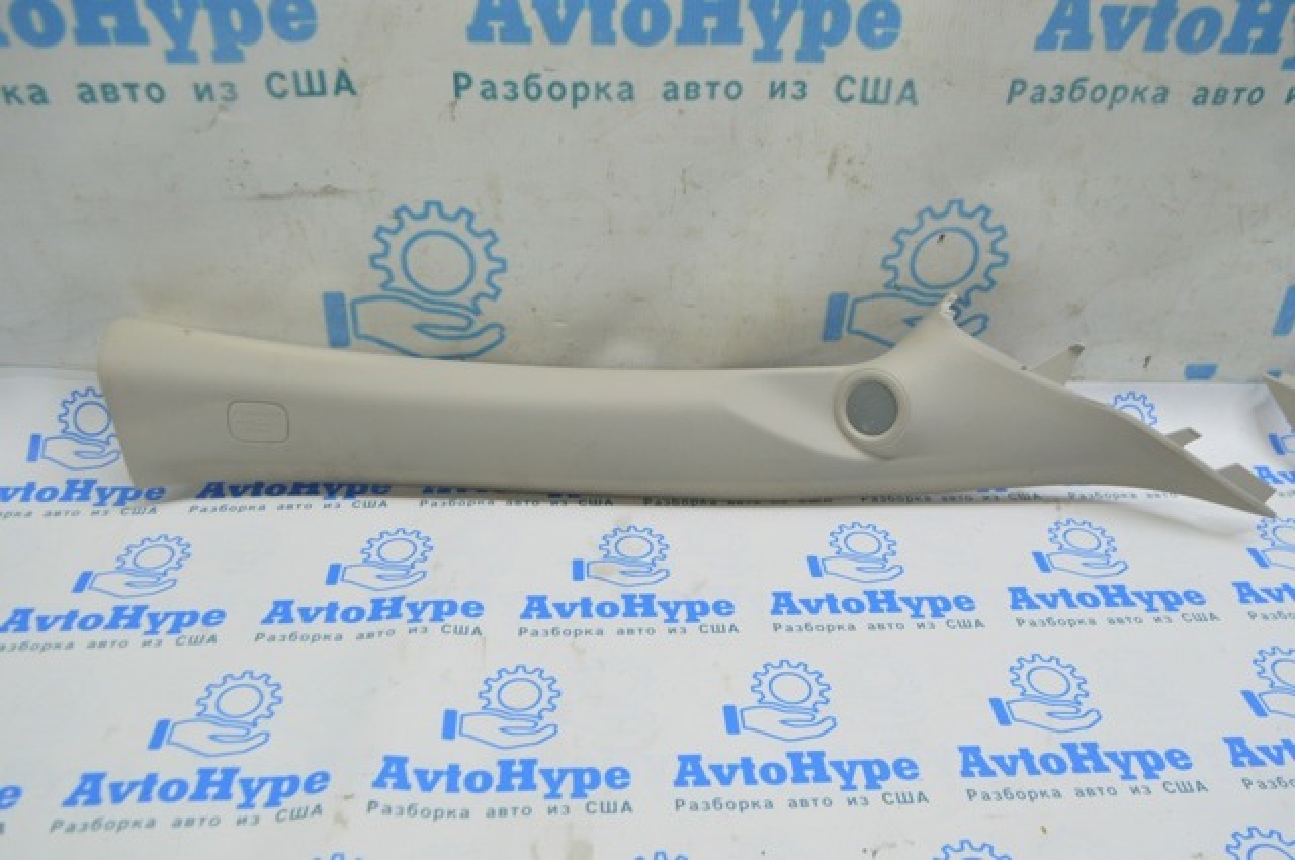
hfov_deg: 59.6
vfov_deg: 41.6
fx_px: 1132
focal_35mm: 32
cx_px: 648
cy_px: 430
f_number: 5.6
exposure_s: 1/25
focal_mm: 21
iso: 400
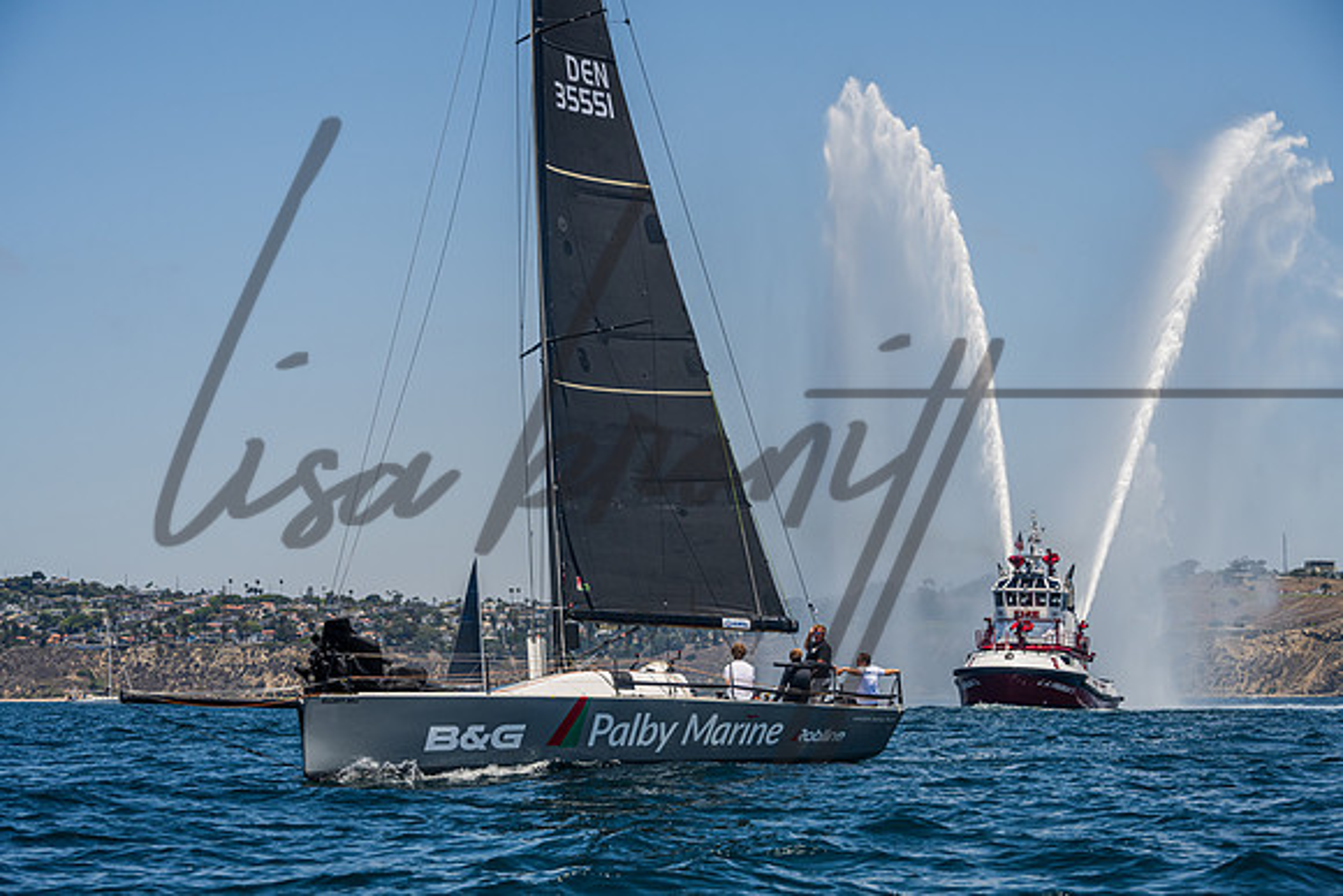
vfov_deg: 14.0
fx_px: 3648
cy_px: 448
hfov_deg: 20.9
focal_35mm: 98
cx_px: 661
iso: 320
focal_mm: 95
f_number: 8
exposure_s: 1/1600
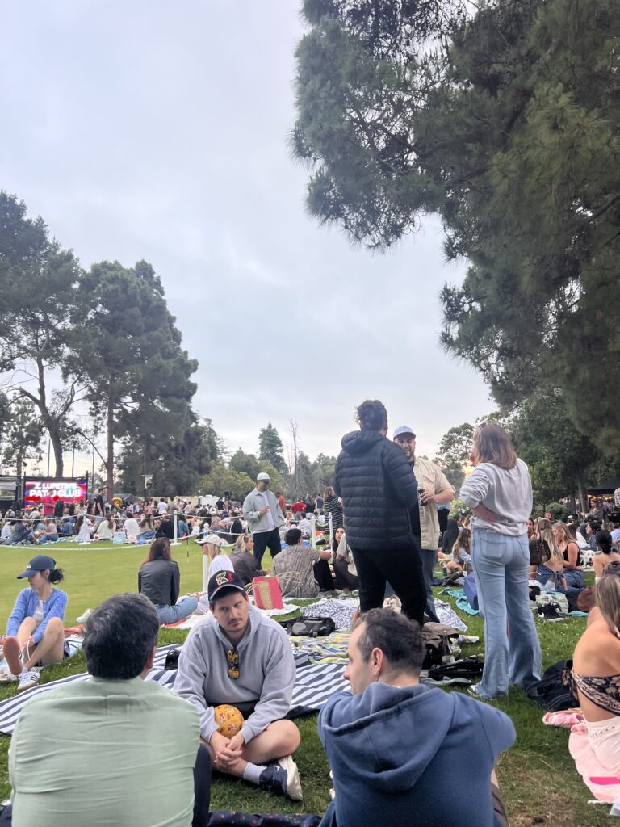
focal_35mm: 26
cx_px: 310
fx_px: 621
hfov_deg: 53.1
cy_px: 414
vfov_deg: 67.3
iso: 40
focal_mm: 5.7
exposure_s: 1/120
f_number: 1.5
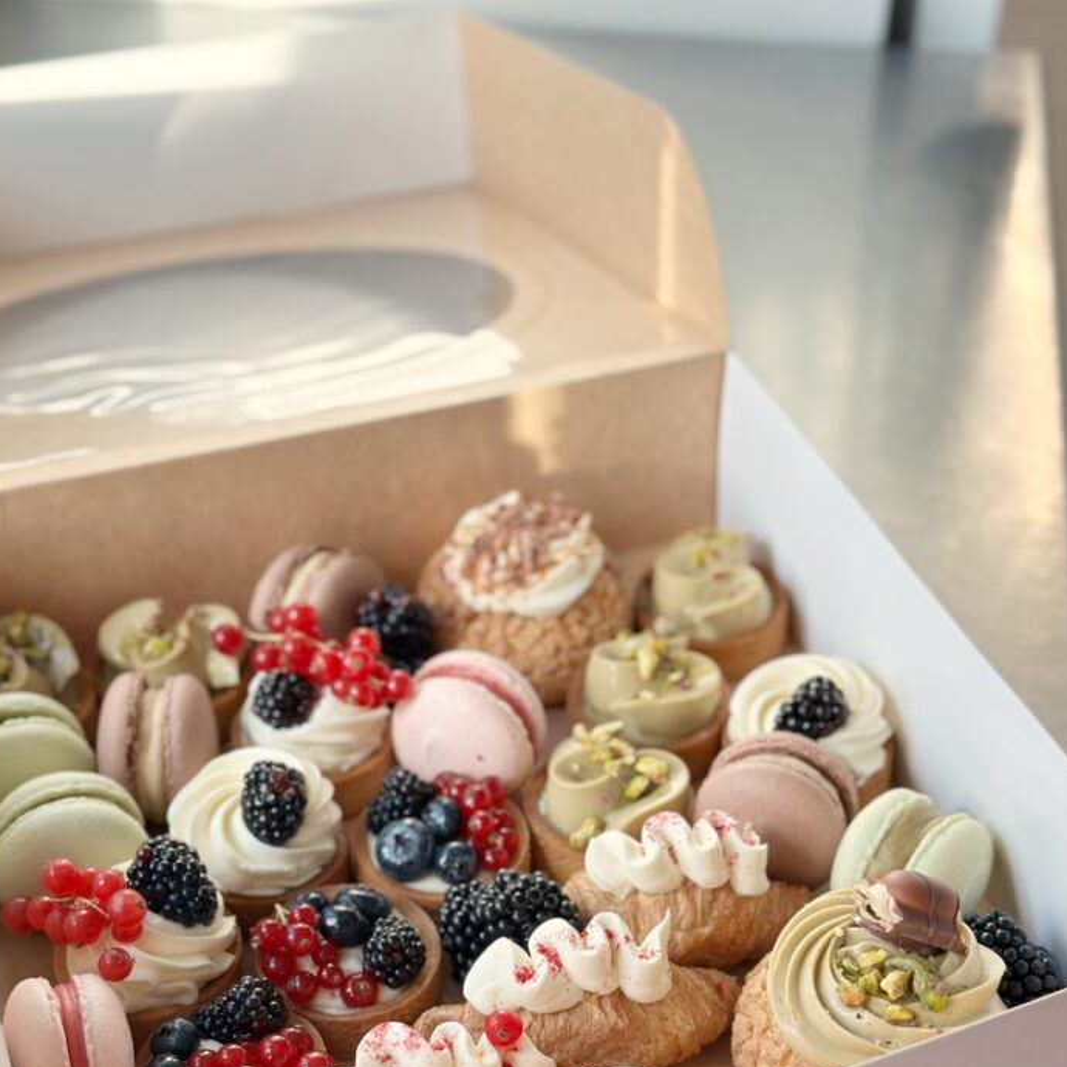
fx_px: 2197
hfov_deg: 27.3
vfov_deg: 27.1
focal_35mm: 63
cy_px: 741
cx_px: 507
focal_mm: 6.86
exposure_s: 1/155
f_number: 1.78
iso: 64
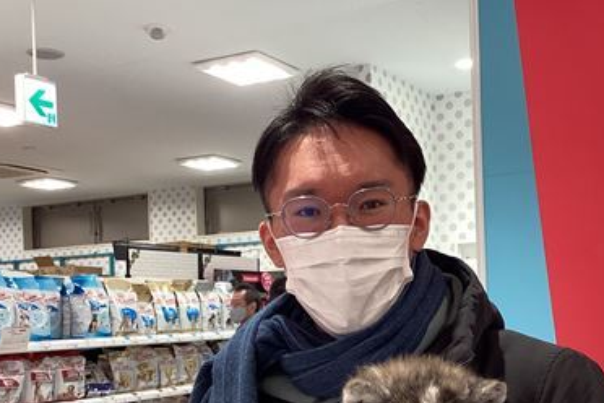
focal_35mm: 52
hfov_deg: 38.1
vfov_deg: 25.6
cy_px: 310
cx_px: 357
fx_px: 872
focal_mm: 3.3
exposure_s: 1/50
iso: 64
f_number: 2.4
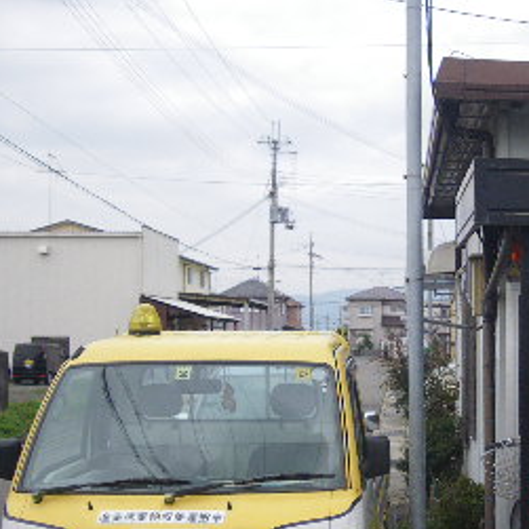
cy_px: 335
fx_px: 1089
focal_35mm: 63
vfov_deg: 27.2
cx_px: 552
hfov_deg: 25.7
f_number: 3.5
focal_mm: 5
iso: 64
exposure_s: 1/320
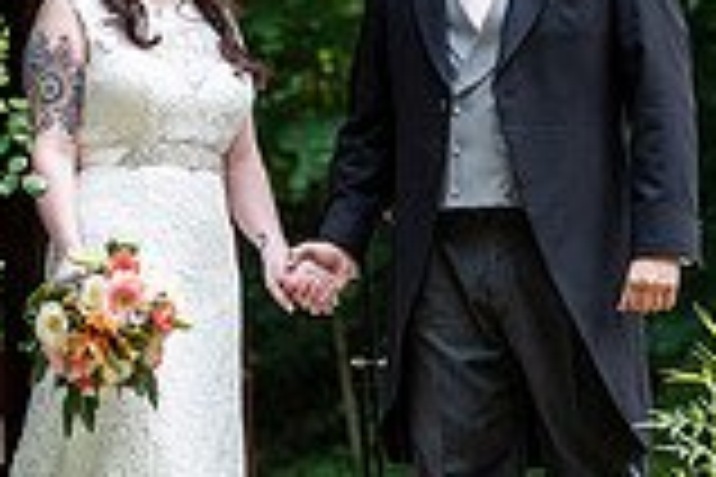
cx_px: 324
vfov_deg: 5.4
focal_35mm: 255
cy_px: 200
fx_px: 5071
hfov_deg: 8.1
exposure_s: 1/2000
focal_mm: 70
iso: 640
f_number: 2.8
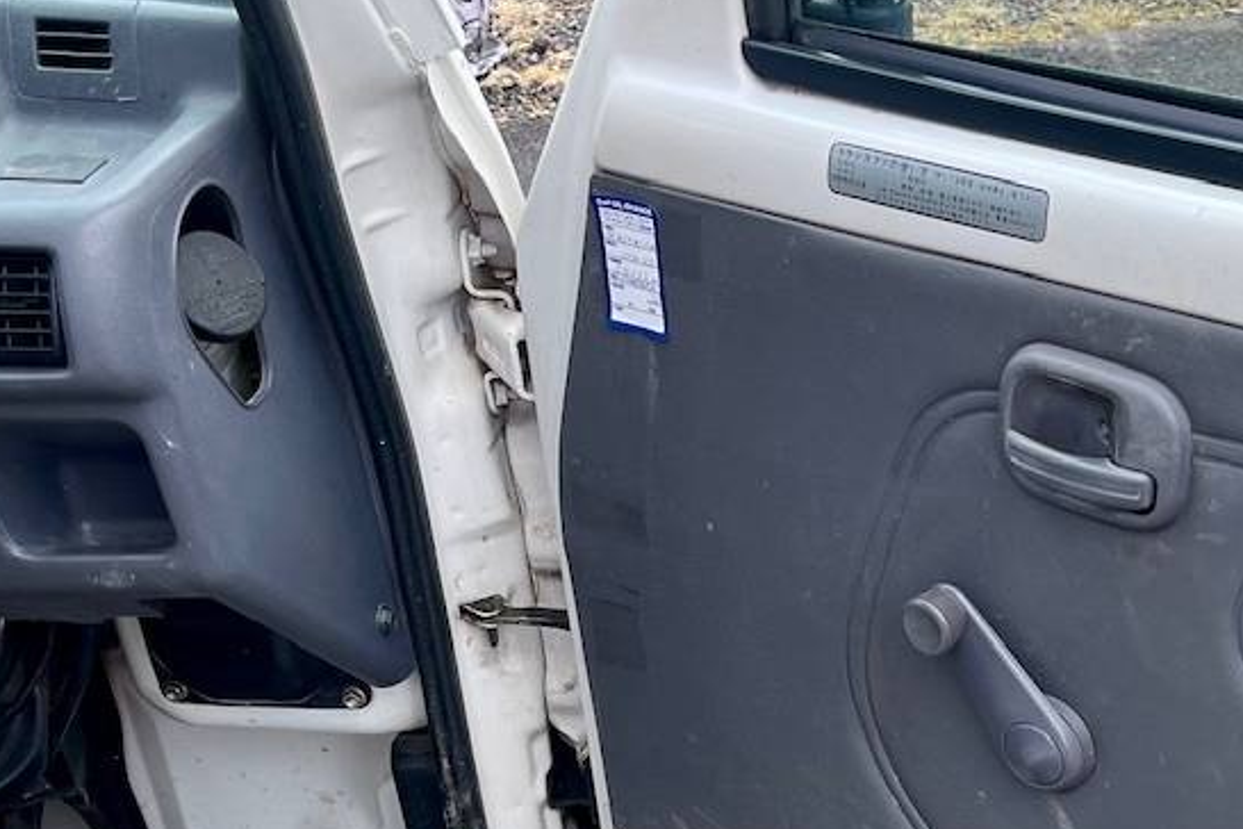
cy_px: 1007
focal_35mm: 61
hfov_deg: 31.8
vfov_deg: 20.7
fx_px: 2106
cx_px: 1029
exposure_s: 1/786
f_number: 1.6
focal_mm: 5.1
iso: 32
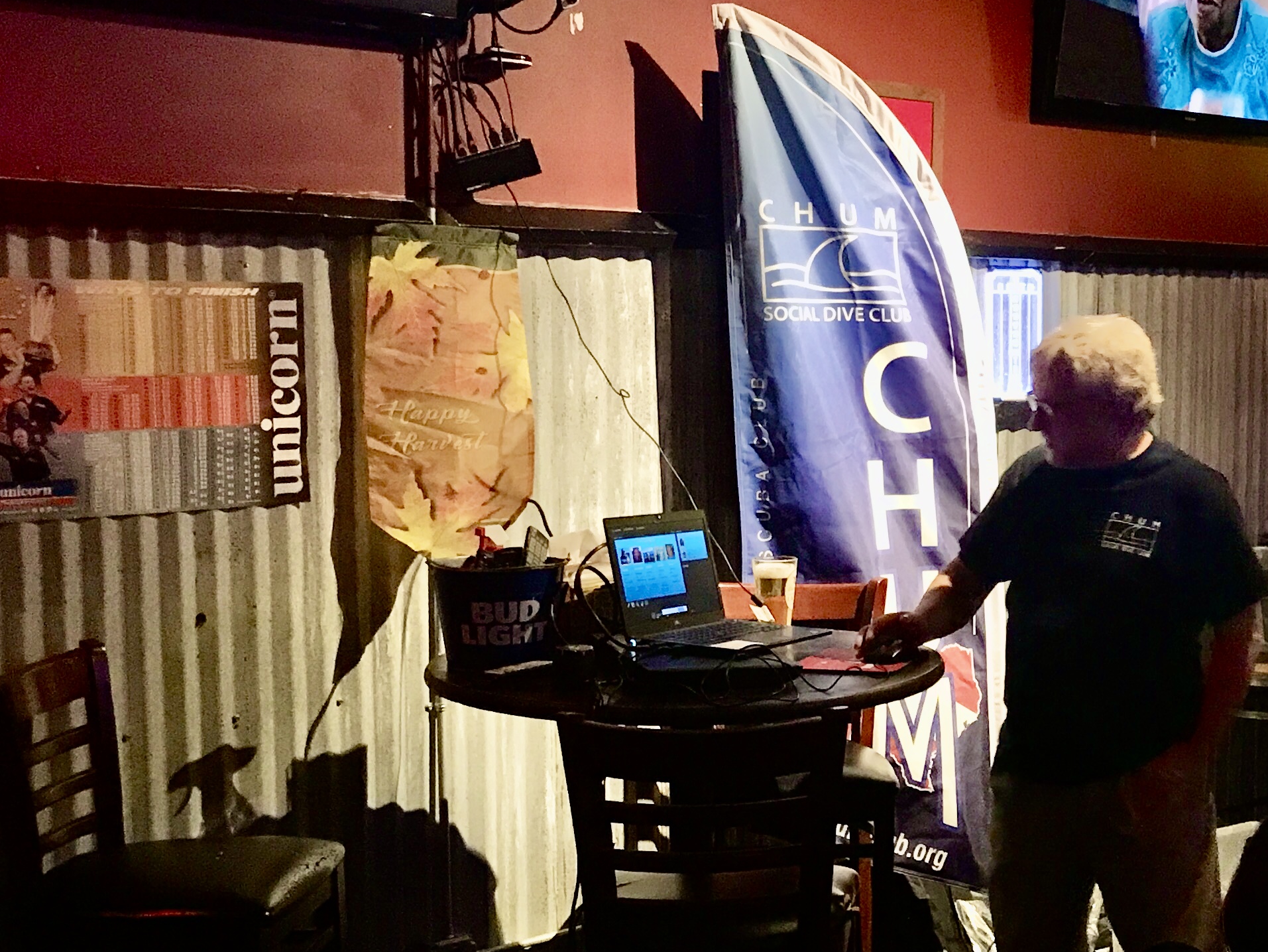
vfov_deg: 24.8
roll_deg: -0.5
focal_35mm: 59
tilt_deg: -6.1
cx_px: 1135
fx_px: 2161
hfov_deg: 31.2
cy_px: 558
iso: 80
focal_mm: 3.99
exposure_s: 1/15
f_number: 1.8
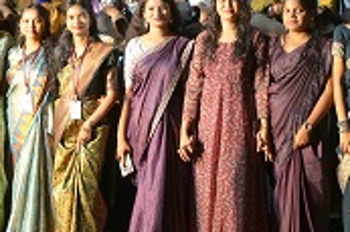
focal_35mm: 101
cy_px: -13
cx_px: 202
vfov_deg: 13.3
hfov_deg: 20.2
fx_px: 981
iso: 1250
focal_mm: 35
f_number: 2.8
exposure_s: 1/100
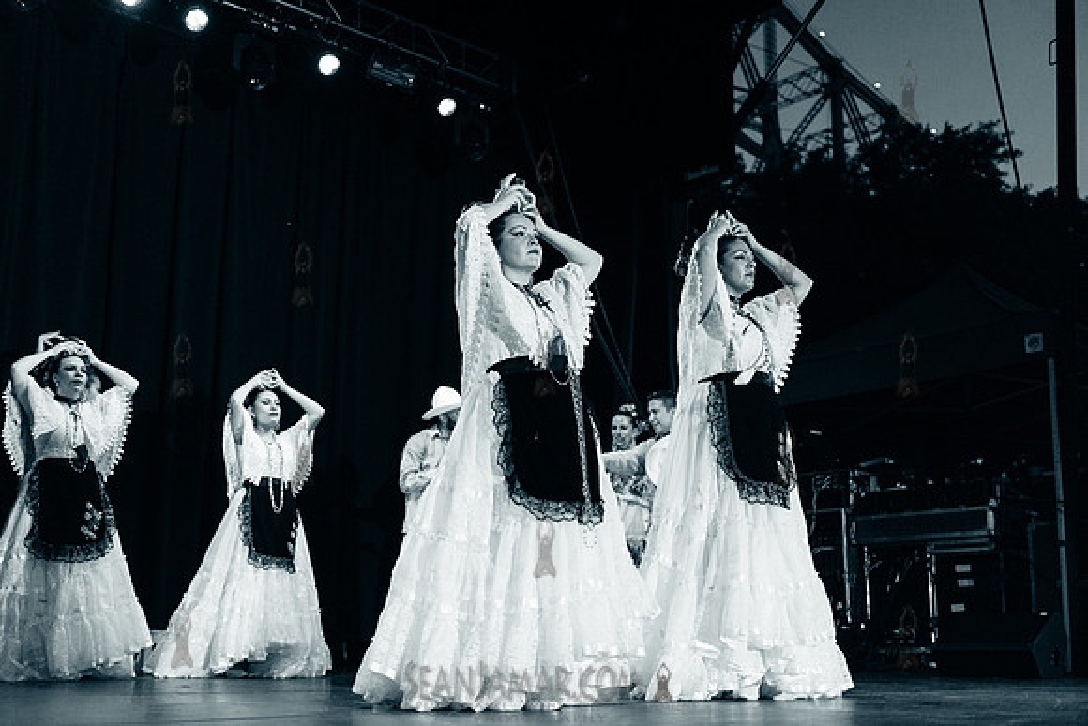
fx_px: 1270
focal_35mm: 42
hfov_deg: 46.4
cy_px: 363
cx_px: 544
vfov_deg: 31.9
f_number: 2.8
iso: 4000
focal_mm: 42
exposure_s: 1/800
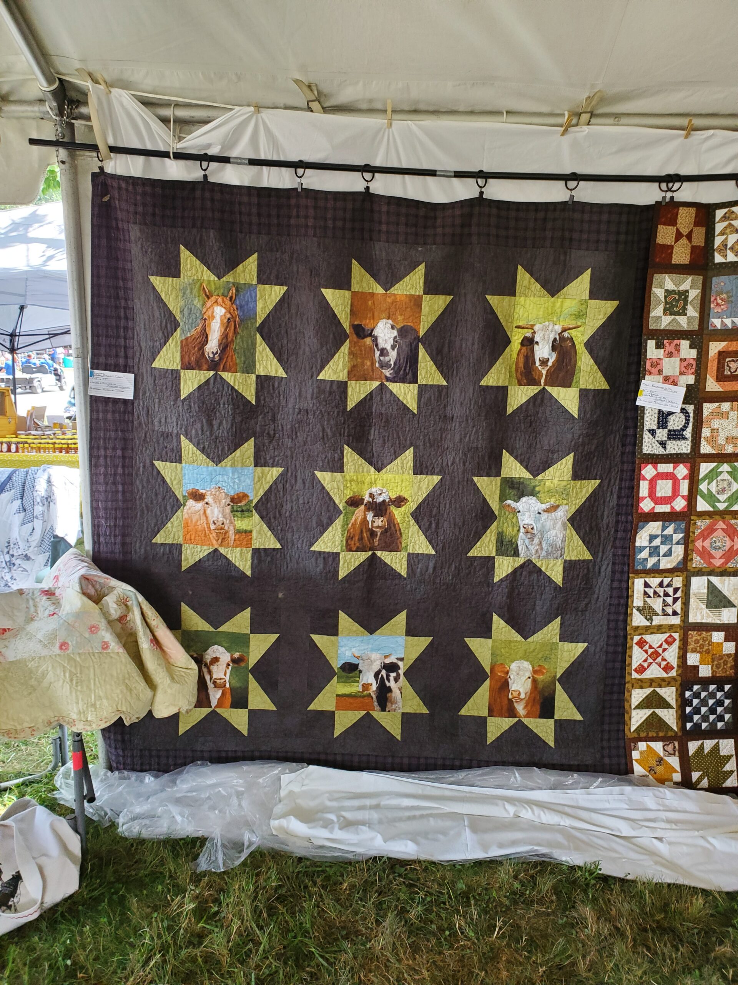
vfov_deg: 67.3
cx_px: 369
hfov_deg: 53.1
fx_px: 739
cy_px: 492
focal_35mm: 26
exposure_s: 1/120
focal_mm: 4.3
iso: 250
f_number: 2.4
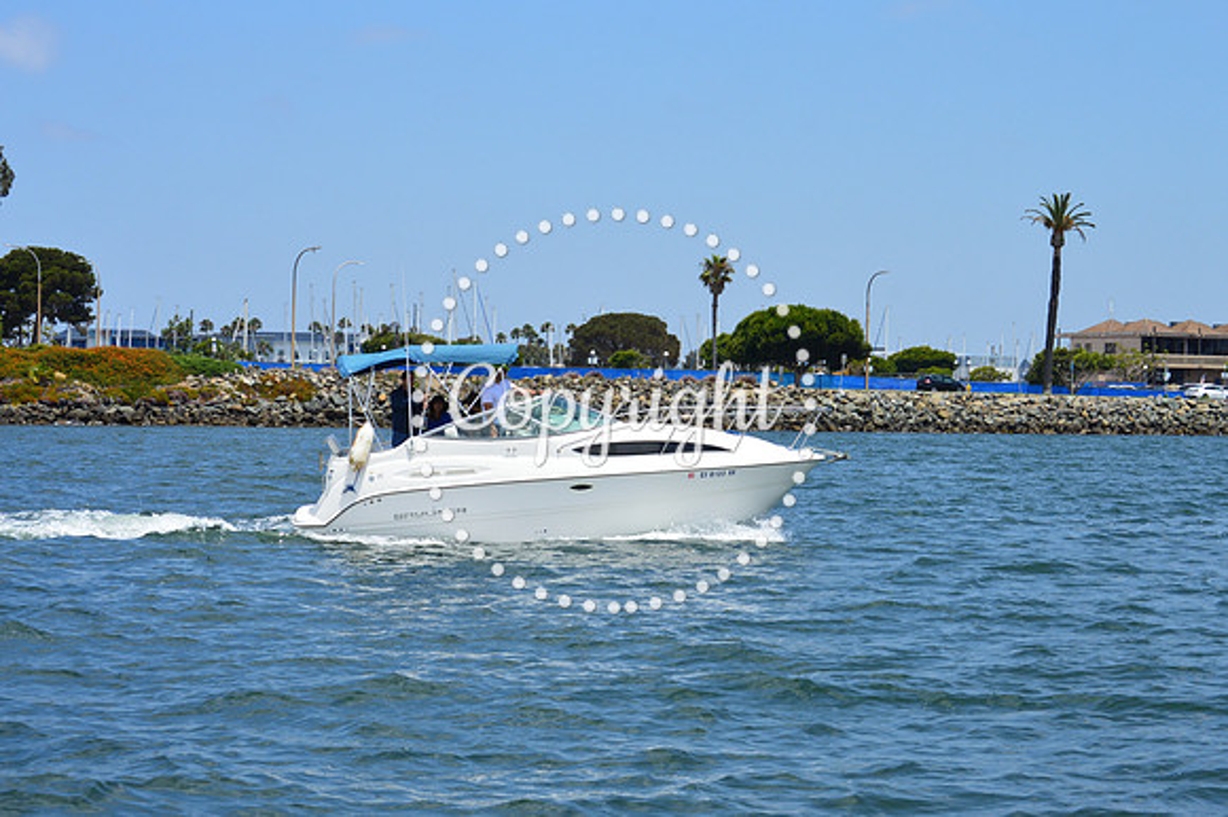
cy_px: 408
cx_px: 614
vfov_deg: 16.5
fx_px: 2812
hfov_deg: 24.6
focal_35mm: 82
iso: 250
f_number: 11
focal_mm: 55
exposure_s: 1/500
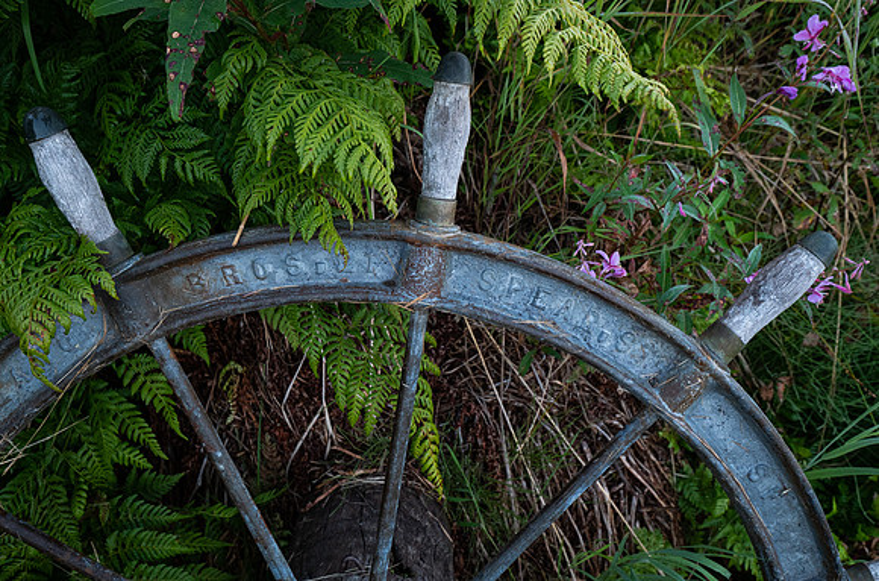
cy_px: 251
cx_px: 440
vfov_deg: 41.6
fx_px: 762
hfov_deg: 60.0
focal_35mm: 31
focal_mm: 15
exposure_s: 1/30
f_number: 5
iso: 800
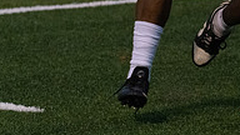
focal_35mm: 589
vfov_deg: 2.1
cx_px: 327
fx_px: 3748
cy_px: -93
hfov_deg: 3.7
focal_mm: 160
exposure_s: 1/1250
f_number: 5
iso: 10000
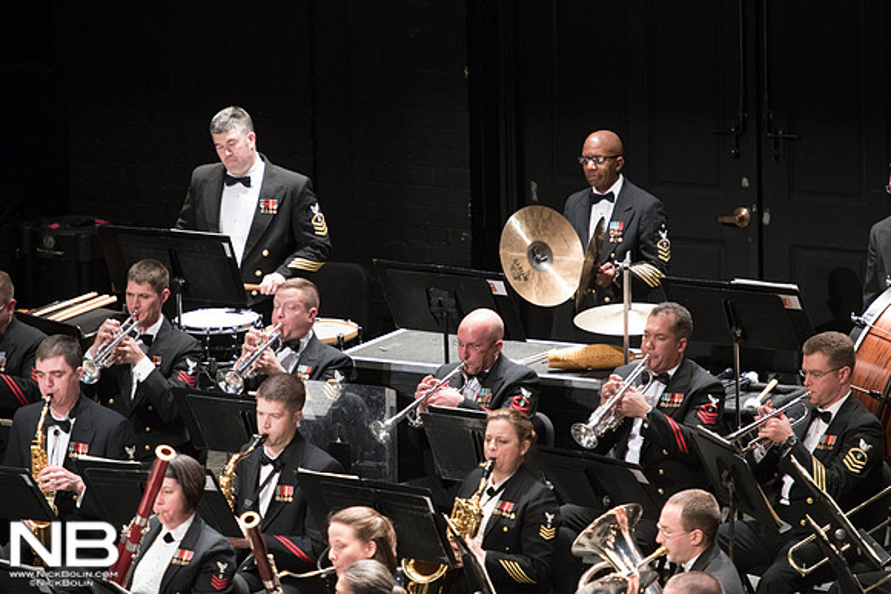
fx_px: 7179
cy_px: 297
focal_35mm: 290
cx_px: 446
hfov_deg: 7.1
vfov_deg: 4.7
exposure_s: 1/125
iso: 4000
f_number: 5.6
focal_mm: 290
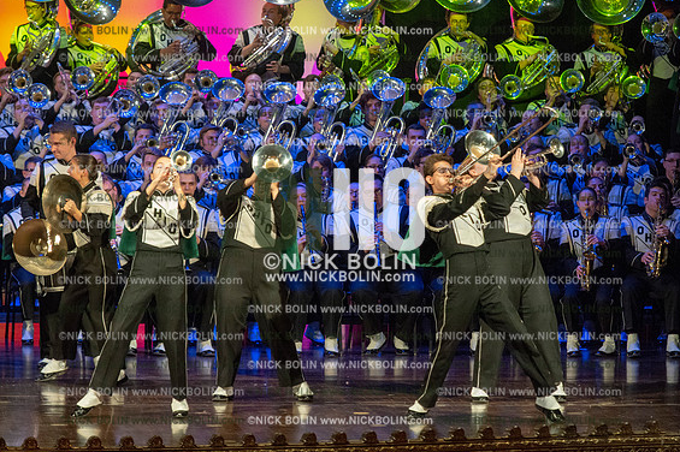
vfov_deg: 5.8
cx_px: 339
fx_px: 4455
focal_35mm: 236
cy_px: 225
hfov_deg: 8.7
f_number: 5.6
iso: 8000
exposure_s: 1/250
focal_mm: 230
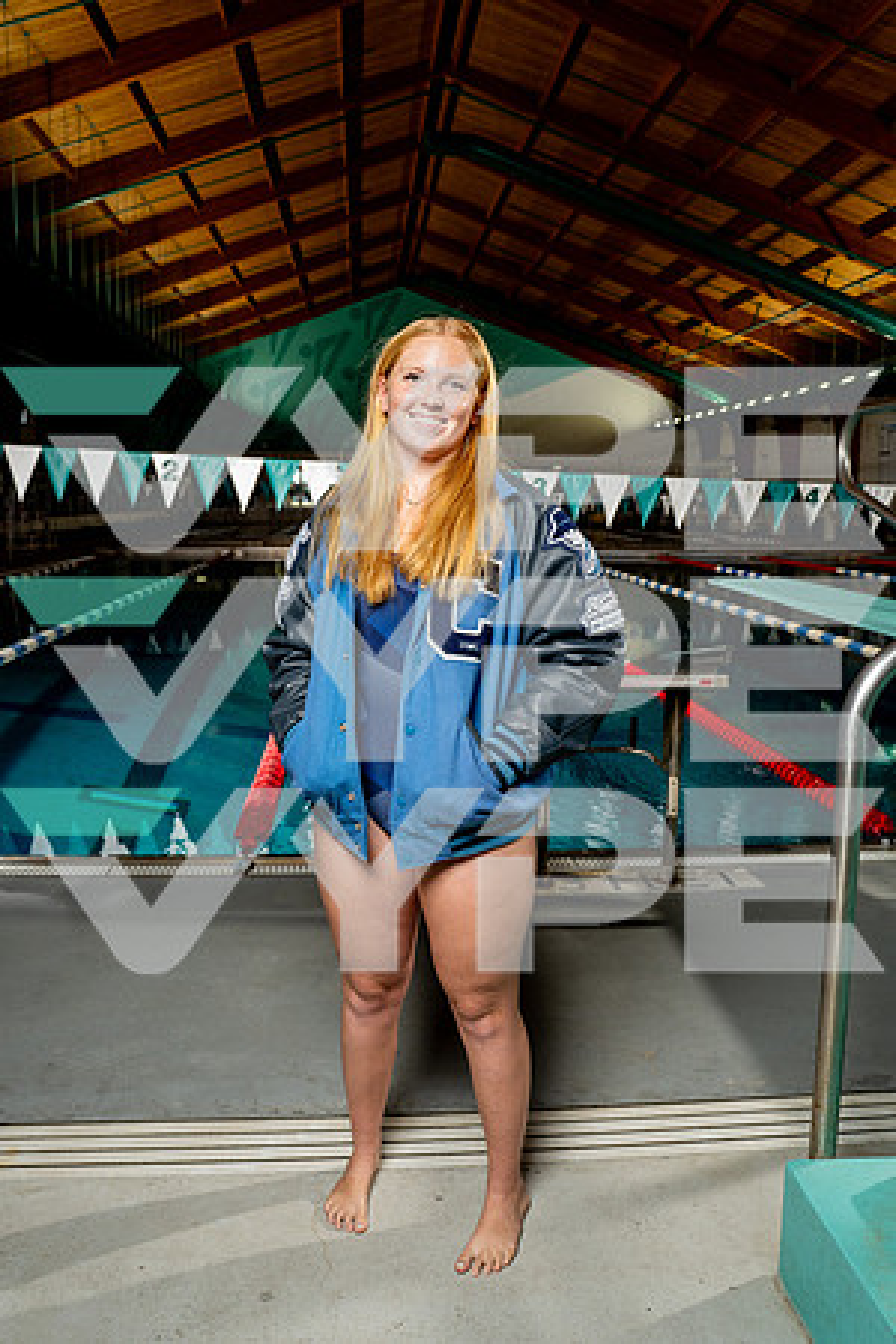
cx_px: 448
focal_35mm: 28
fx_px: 1045
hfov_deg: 46.4
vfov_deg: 65.5
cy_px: 672
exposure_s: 1/250
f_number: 5.6
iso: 640
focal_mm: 28
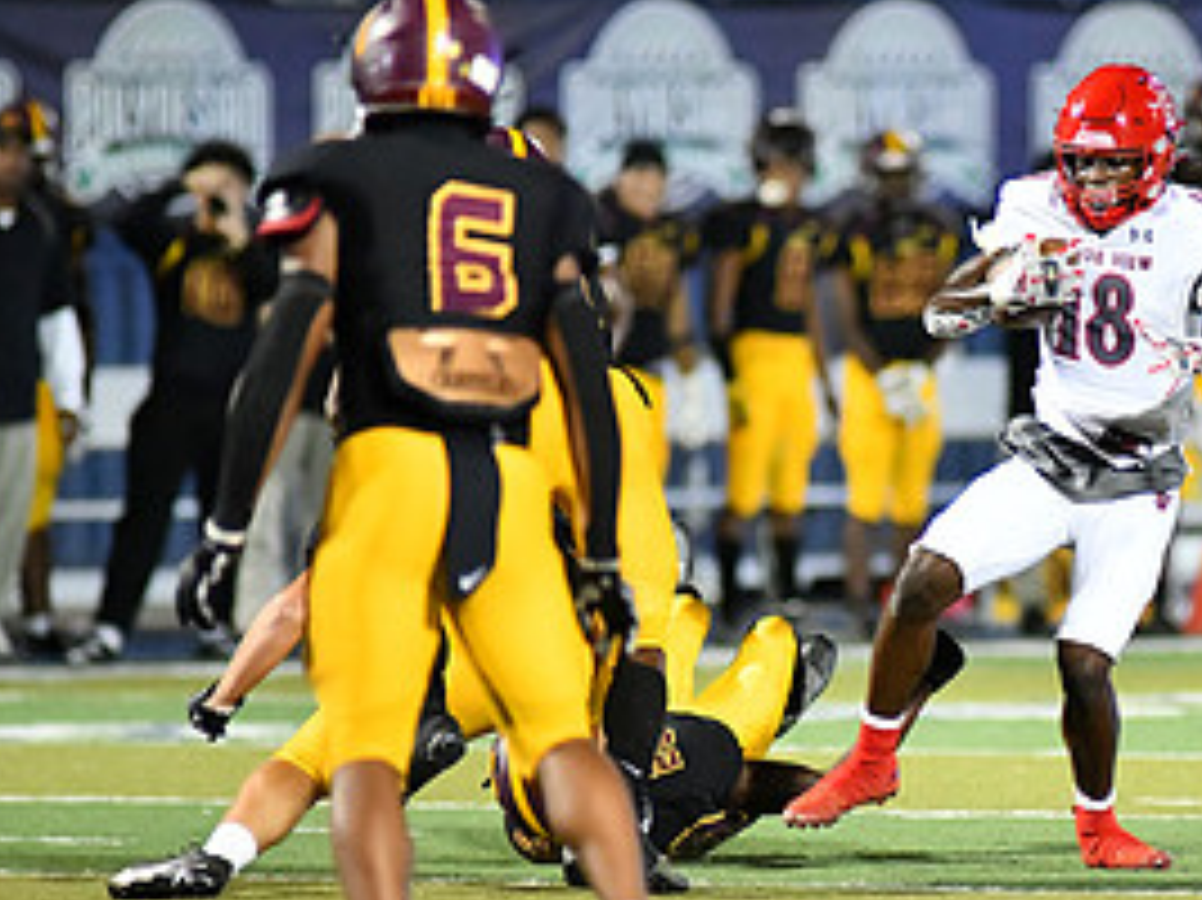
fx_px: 21762
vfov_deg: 2.4
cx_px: 1053
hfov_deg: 3.2
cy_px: 457
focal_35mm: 627
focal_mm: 300
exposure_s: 1/1250
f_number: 2.8
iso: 8000
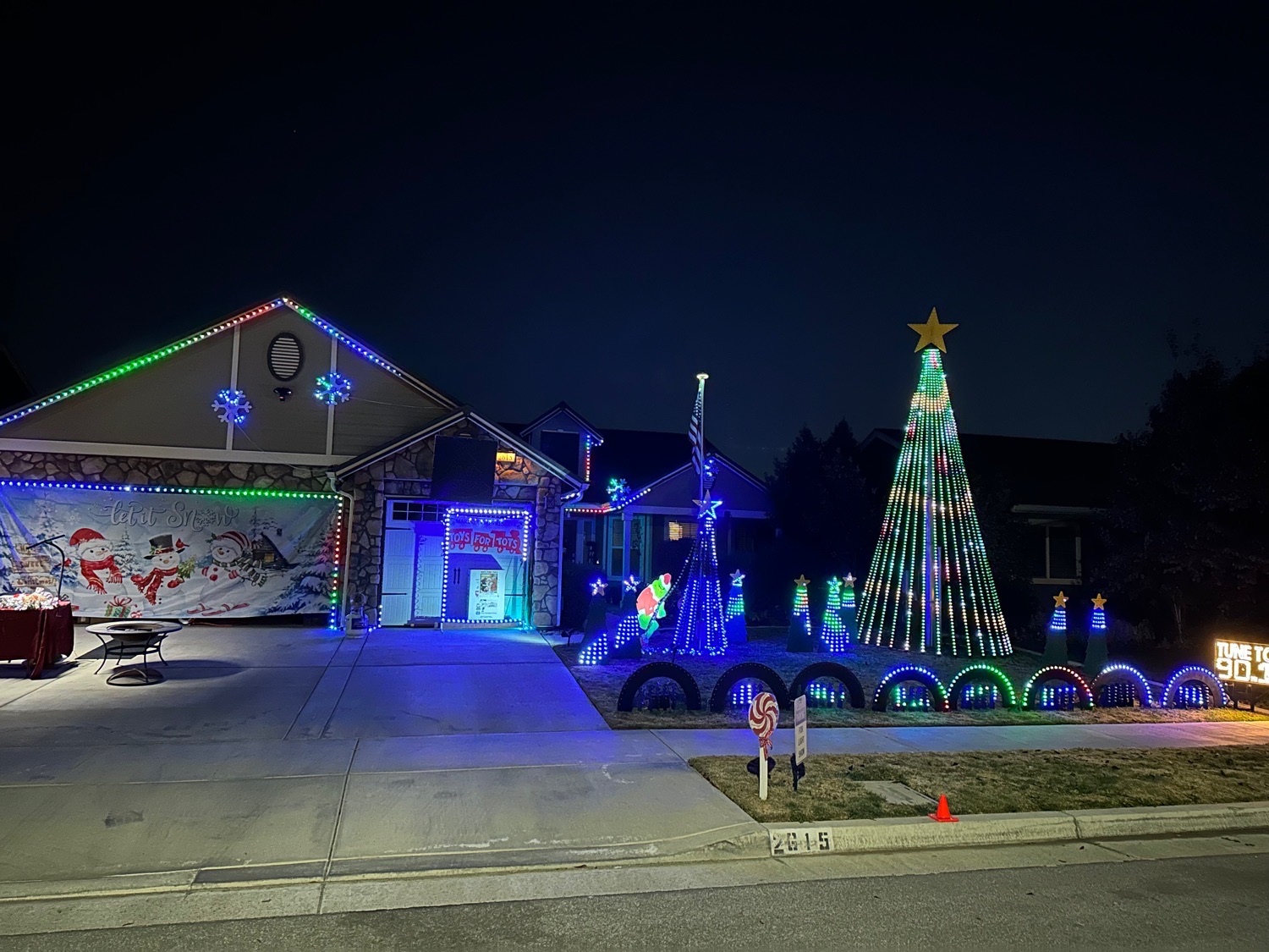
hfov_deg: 71.6
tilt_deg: +4.7
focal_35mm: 24
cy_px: 476
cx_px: 634
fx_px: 880
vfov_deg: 56.8
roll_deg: -2.2
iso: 2500
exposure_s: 1/15
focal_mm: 6.86
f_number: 1.78
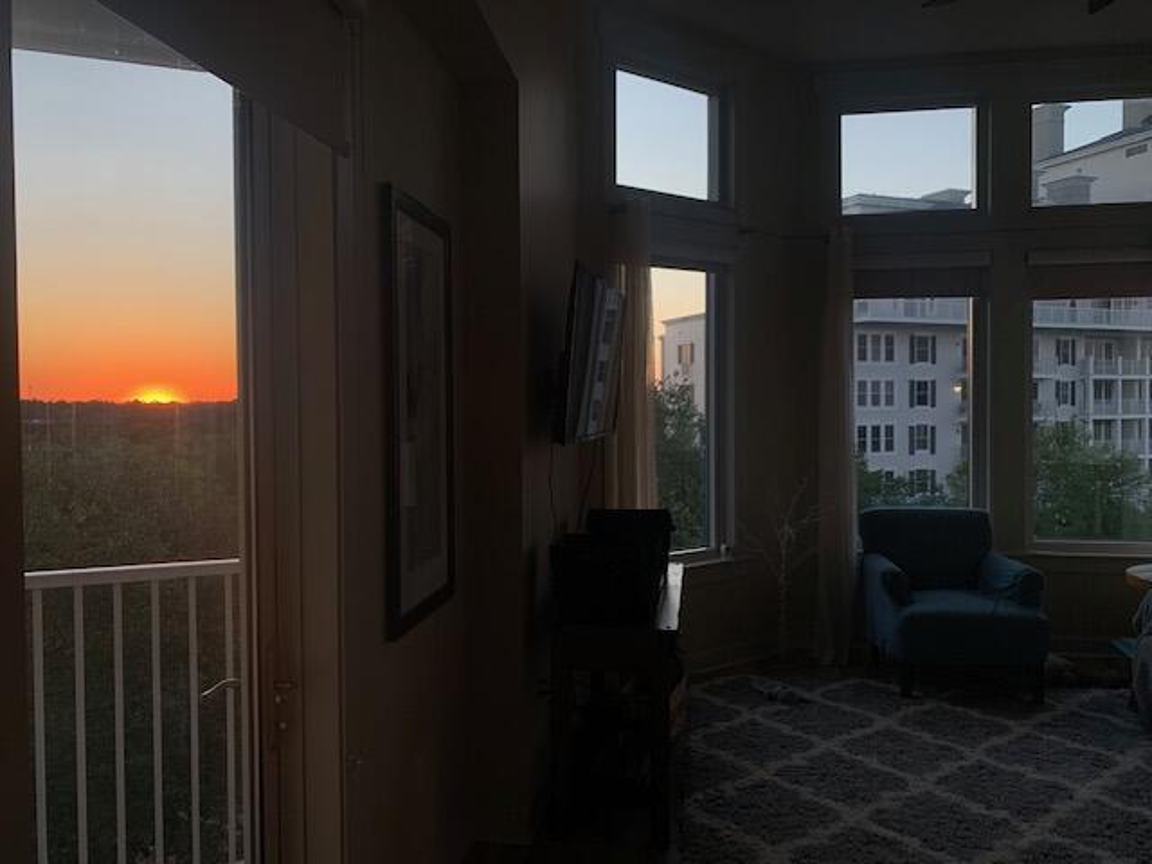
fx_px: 865
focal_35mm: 26
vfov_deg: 53.1
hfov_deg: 67.3
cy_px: 432
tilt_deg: -0.3
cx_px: 576
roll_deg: +0.7
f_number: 1.8
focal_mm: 4.25
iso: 40
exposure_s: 1/121
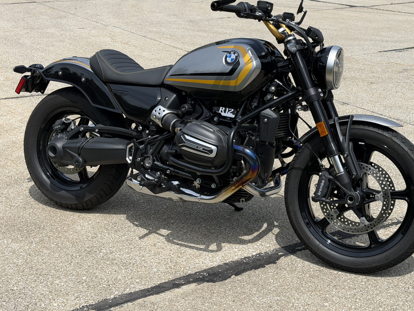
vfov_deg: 24.4
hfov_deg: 32.1
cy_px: 122
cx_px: 249
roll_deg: -2.2
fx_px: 718
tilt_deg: -16.1
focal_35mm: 60
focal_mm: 6.76
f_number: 1.78
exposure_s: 1/4878
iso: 64
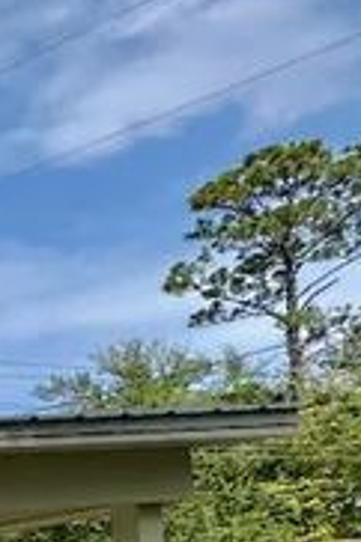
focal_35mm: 82
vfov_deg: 22.8
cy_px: 652
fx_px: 1236
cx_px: -1131
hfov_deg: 7.9
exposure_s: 1/2353
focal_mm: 2.22
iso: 50
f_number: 2.2
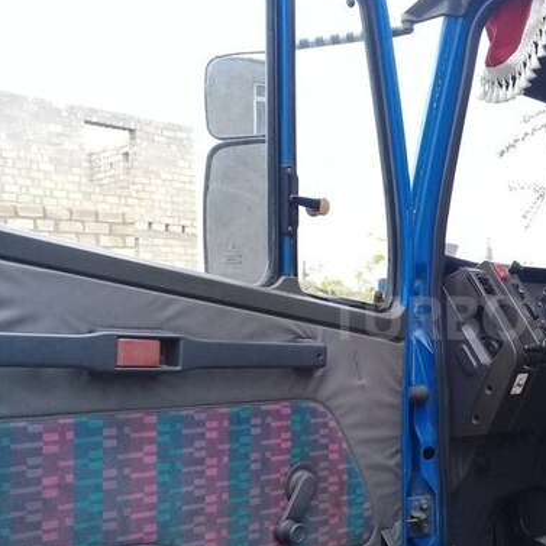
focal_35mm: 48
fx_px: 857
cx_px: 476
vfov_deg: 35.3
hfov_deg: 33.7
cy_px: 318
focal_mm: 3.3
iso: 64
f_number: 2.2
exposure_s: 1/100
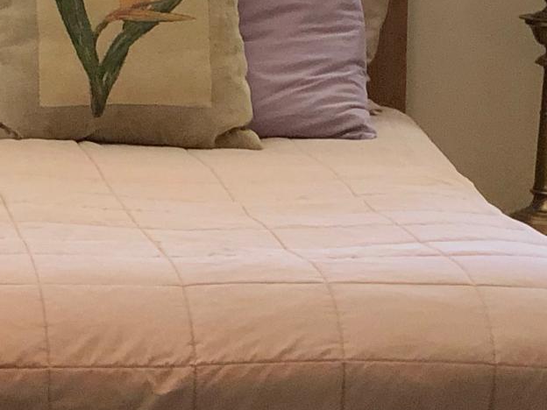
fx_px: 3950
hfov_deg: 7.5
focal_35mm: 250
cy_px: 99
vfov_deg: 5.9
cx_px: -691
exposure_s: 1/60
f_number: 2.4
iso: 64
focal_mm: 6
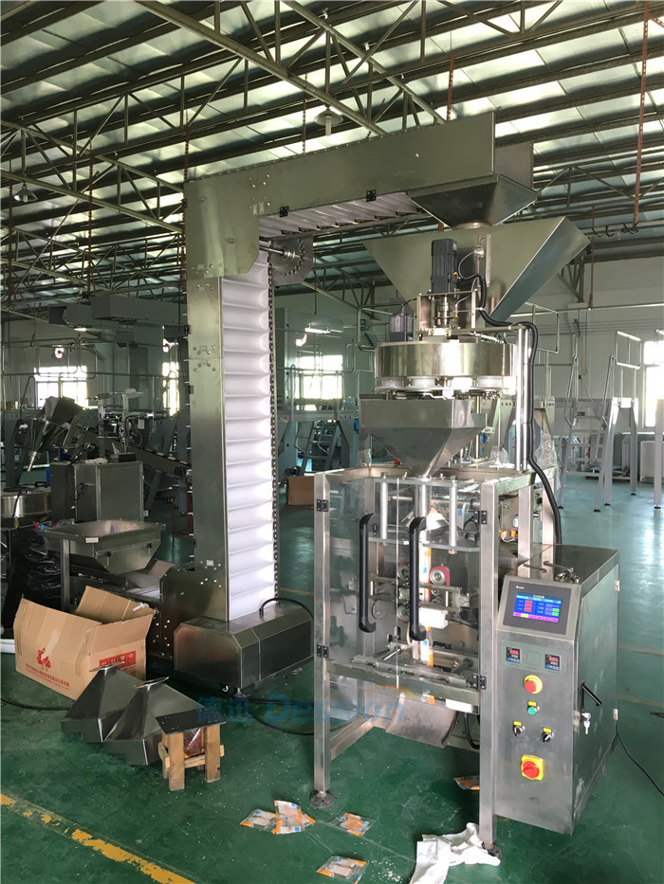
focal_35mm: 29
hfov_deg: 48.2
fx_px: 742
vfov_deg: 61.7
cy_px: 442
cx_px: 332
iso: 64
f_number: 2.2
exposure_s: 1/33
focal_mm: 4.15
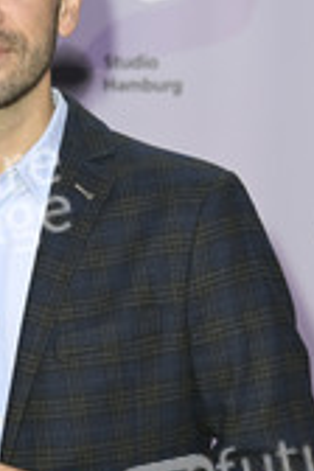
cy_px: 356
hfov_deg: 8.4
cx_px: 8
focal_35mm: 162
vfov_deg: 12.6
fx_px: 2119
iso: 400
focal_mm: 68
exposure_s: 1/250
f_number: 5.6
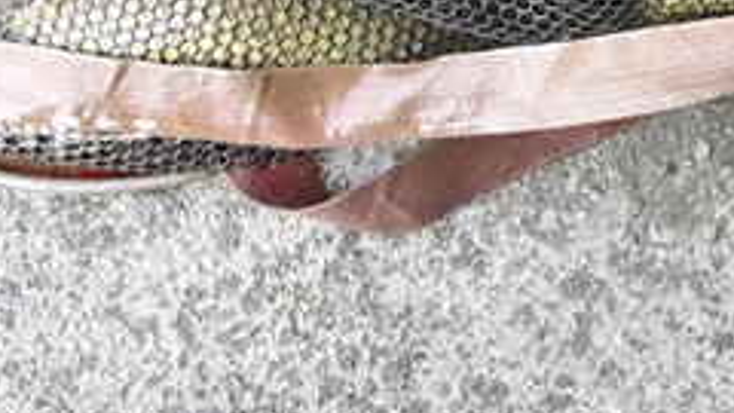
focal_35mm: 131
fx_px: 2550
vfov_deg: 8.8
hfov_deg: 15.7
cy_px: -379
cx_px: 924
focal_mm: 30
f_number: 4
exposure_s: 1/2500
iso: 3200
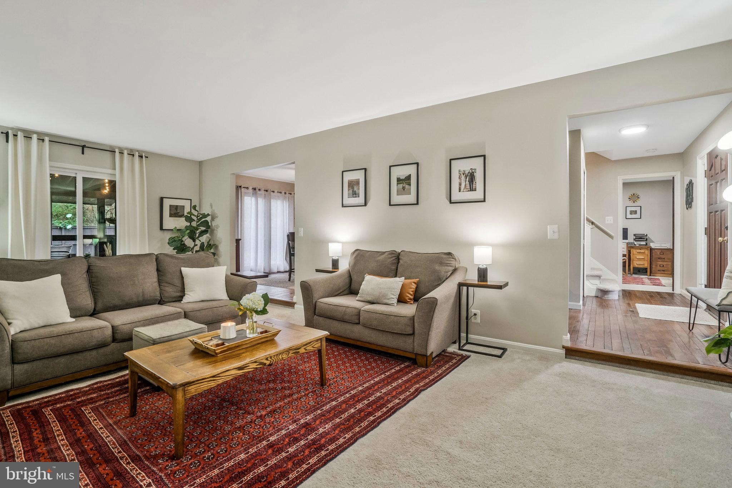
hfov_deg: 96.7
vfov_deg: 73.7
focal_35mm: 16
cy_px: 244
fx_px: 325
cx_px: 366
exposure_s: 1/13
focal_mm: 16
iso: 1250
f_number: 8
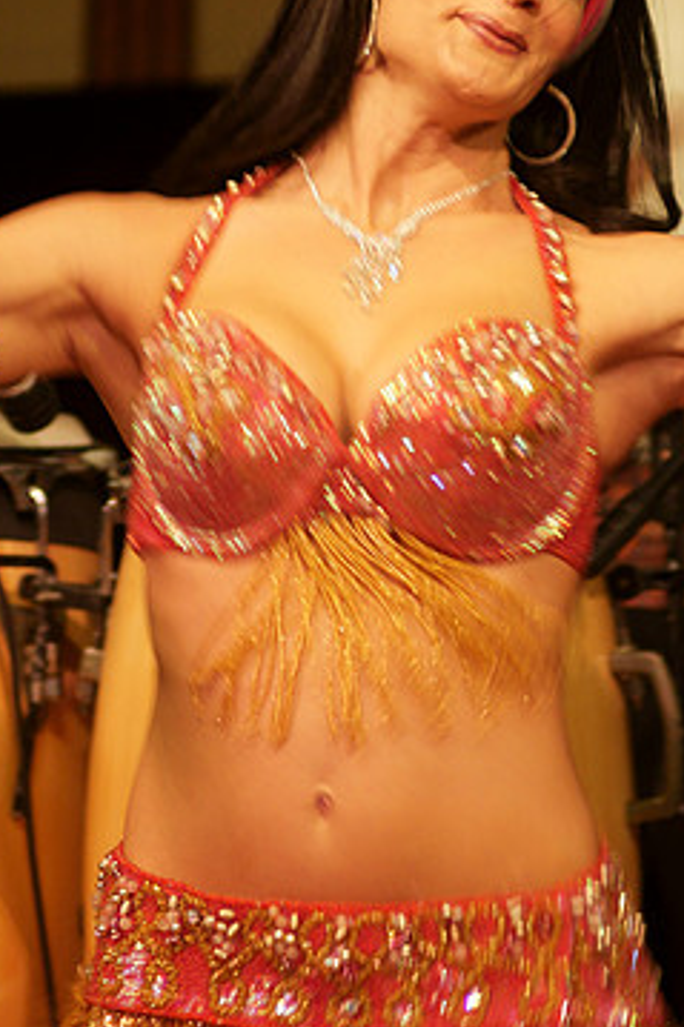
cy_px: 335
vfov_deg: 4.3
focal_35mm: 485
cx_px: 419
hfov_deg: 2.8
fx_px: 13835
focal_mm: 200
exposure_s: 1/30
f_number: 2.8
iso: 800
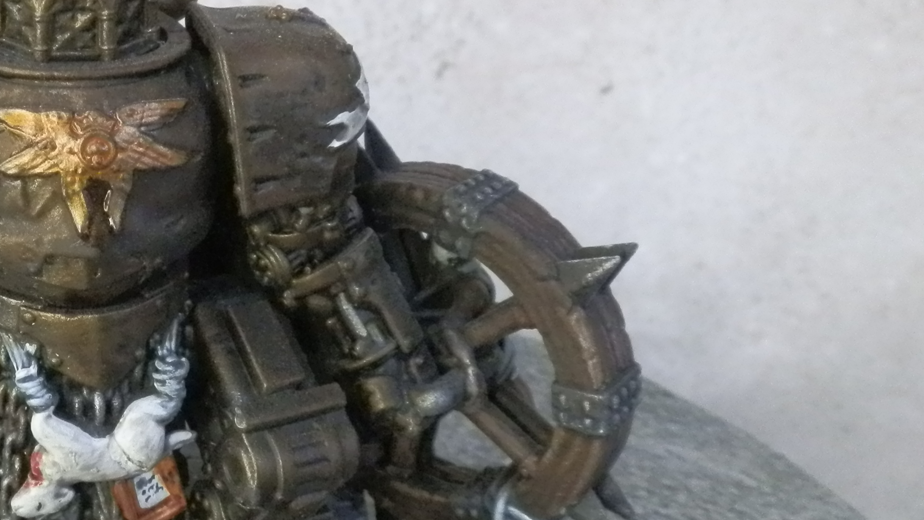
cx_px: 58
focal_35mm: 60
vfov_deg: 20.0
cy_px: 262
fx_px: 1470
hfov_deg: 32.8
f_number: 3.1
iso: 400
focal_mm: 5
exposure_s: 1/100
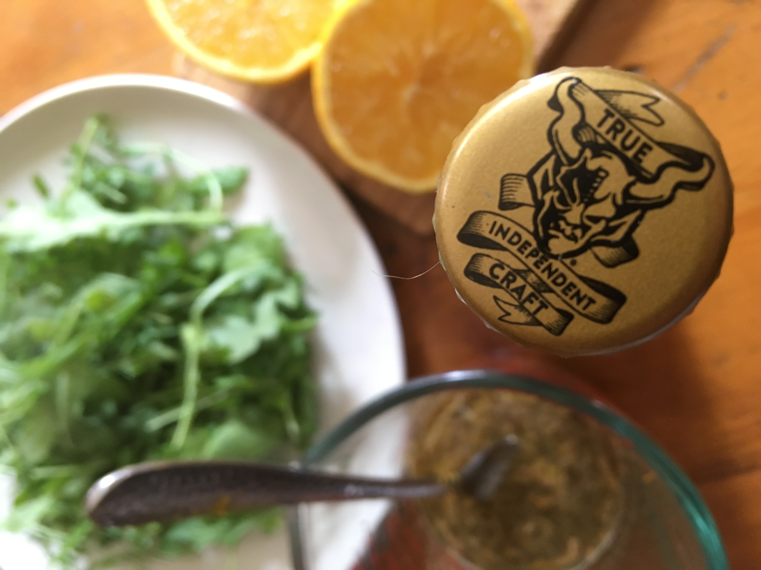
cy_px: 285
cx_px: 380
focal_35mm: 29
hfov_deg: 61.7
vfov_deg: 48.2
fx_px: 638
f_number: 2.2
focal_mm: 4.15
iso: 100
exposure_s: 1/30
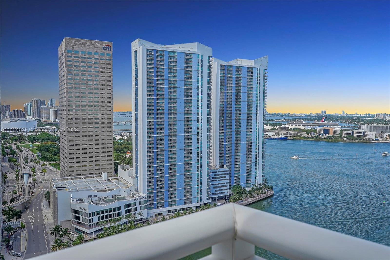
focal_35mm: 30
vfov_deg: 43.6
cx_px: 195
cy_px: 130
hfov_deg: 61.9
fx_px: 325
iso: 320
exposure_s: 1/1250
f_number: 5.6
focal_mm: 20
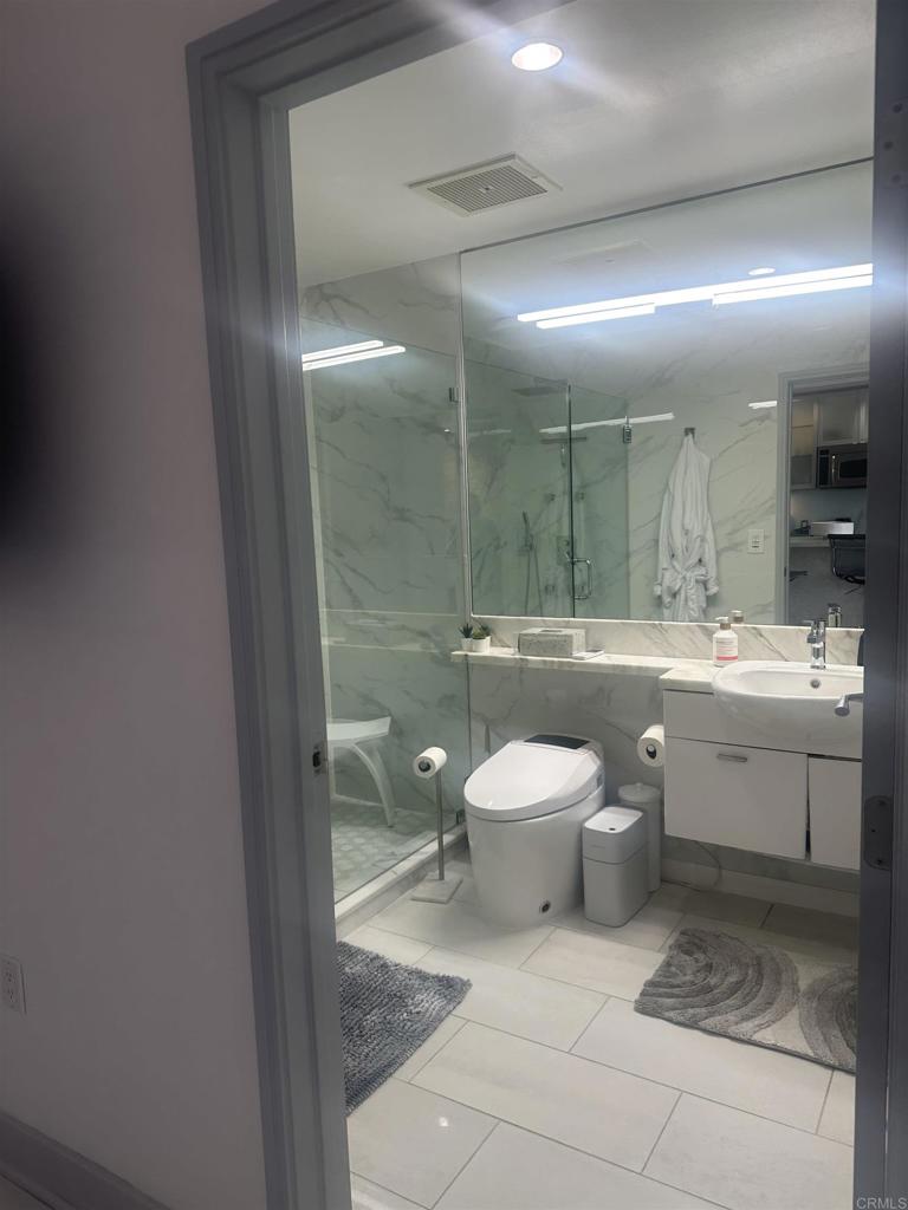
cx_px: 454
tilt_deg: -6.8
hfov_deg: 56.8
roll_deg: +1.2
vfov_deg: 71.6
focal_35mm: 24
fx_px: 839
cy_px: 605
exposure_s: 1/120
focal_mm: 6.86
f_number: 1.78
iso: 64
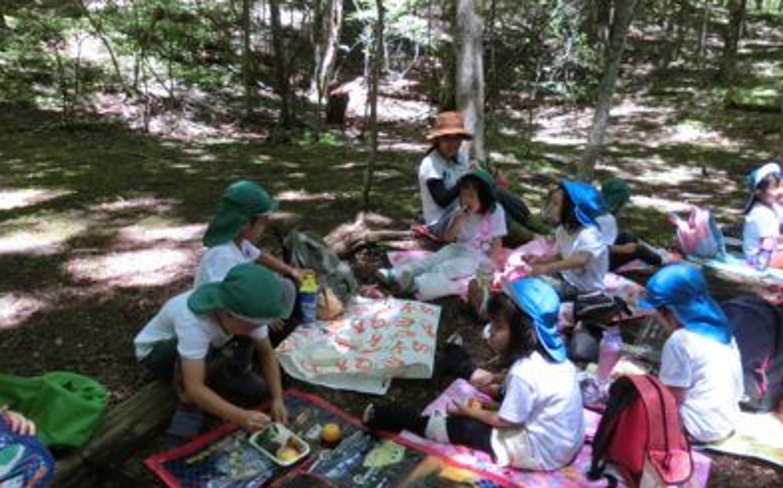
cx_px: 392
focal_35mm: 27
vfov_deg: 45.9
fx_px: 576
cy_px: 263
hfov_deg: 68.4
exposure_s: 1/500
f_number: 3.5
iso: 800
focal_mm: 4.5
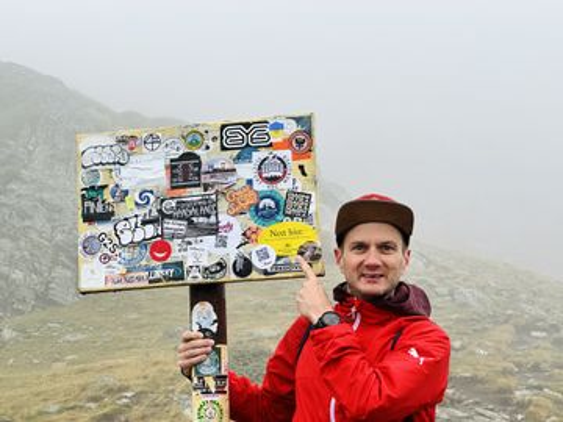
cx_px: 282
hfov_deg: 25.3
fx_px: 1252
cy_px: 211
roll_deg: -1.0
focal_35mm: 77
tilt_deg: +13.7
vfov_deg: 19.1
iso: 32
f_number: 2.8
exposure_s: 1/120
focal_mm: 9
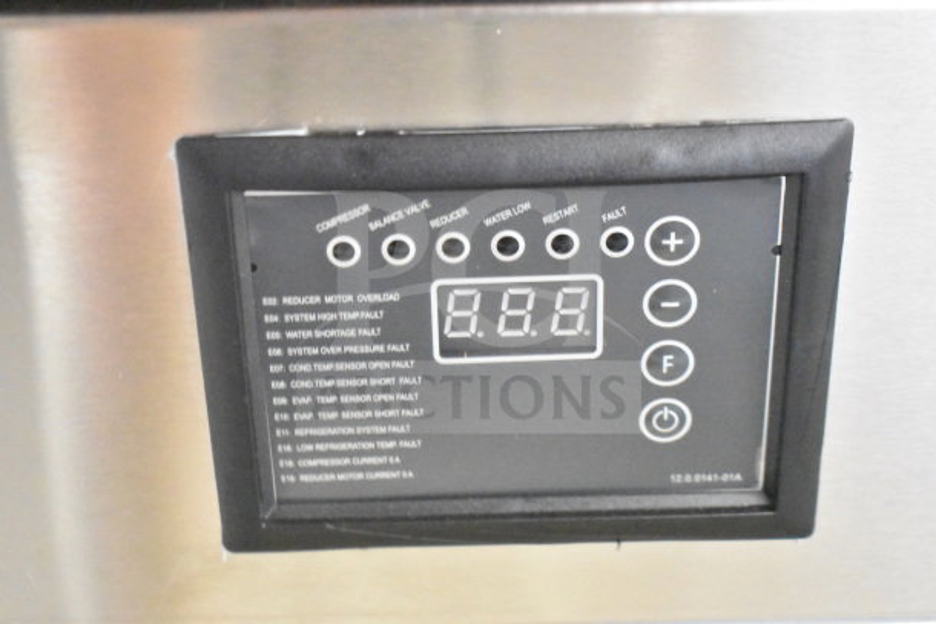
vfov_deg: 22.6
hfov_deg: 33.4
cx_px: 468
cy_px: 312
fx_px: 1560
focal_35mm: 60
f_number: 4.8
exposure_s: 1/40
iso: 25600
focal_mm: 40
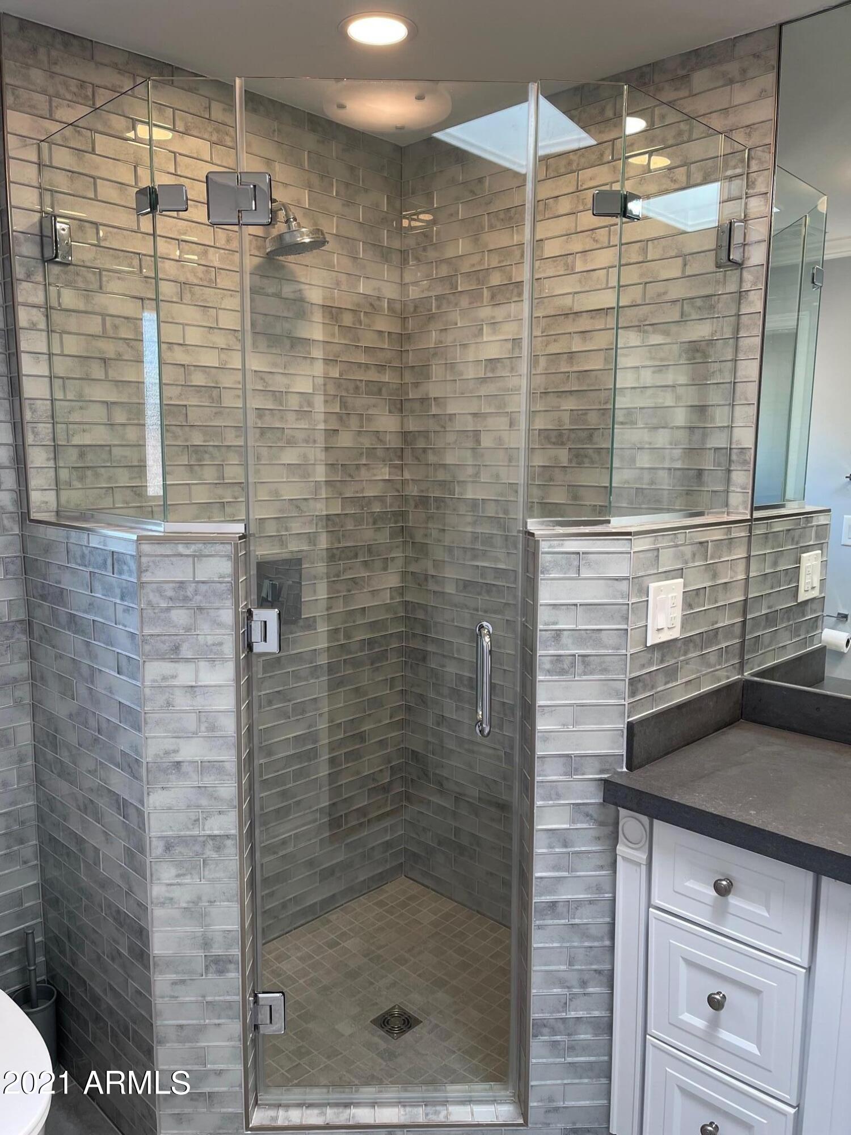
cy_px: 568
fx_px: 852
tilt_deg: -8.5
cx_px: 426
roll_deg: -0.4
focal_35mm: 26
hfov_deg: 53.1
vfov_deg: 67.3
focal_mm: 5.1
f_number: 1.6
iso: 64
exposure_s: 1/120
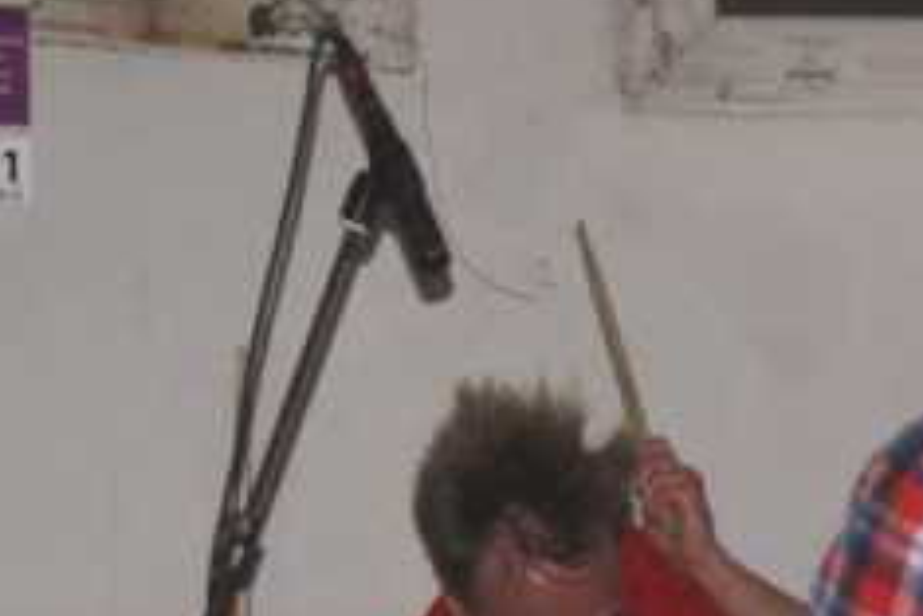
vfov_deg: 6.8
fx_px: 5028
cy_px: 1250
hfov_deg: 10.2
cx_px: 1312
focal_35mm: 196
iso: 800
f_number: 4.5
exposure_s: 1/160
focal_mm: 30
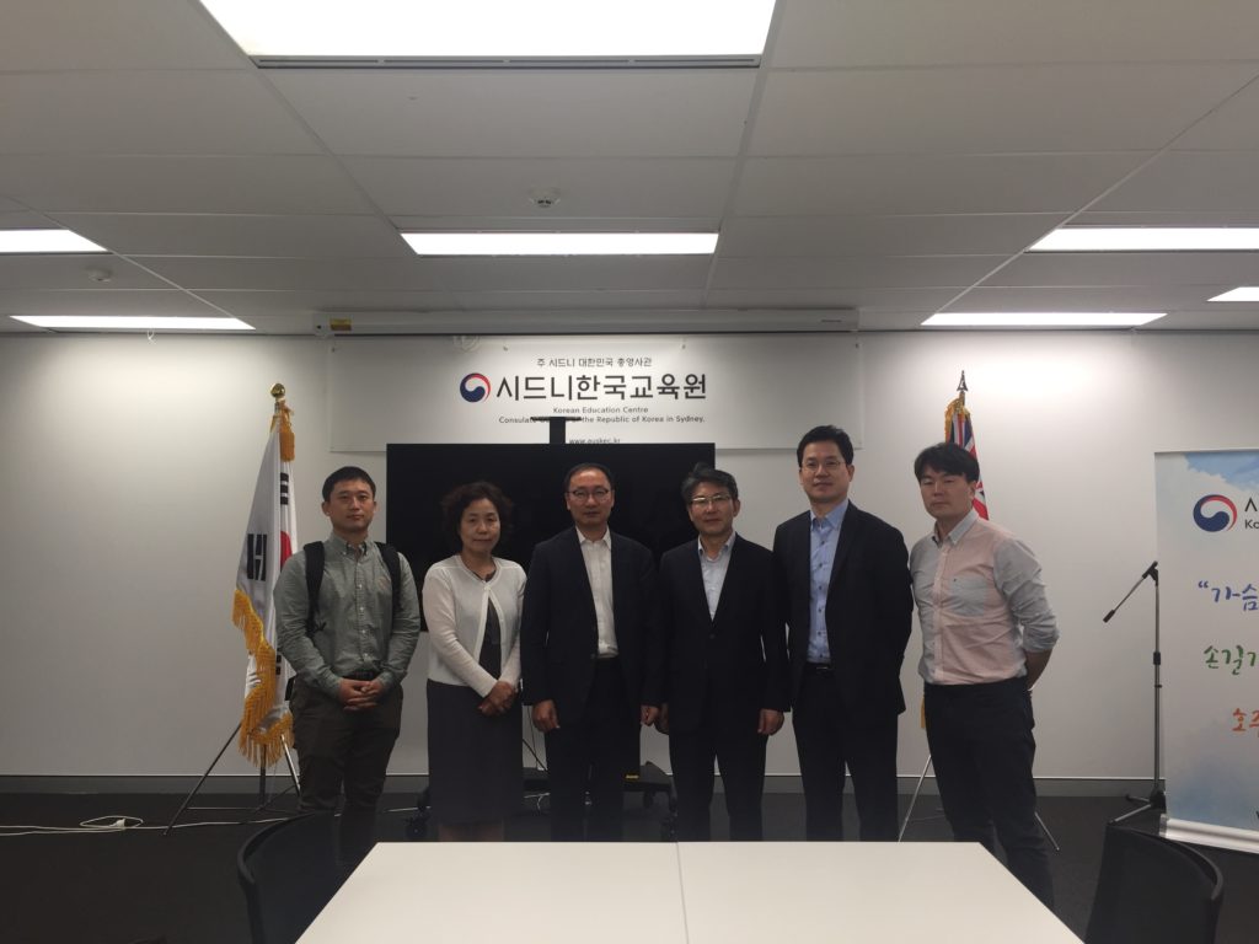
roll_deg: -1.8
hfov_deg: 61.7
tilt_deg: +1.6
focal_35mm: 29
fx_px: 1055
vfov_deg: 48.2
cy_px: 472
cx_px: 630
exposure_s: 1/50
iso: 40
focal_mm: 4.15
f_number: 2.2
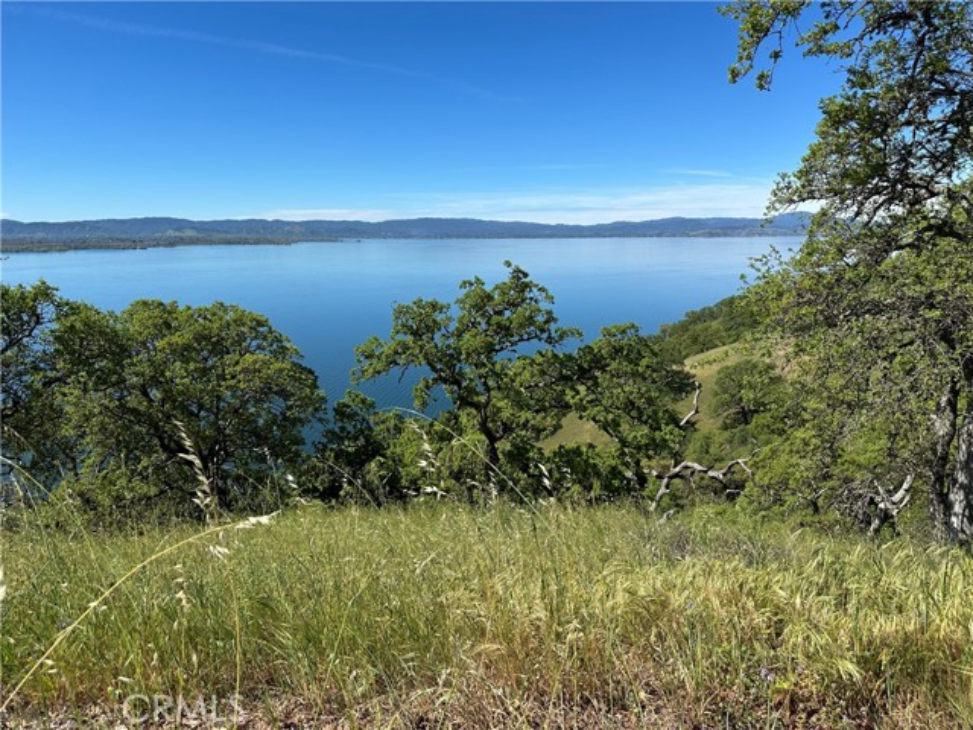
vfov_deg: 56.8
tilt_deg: -11.4
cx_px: 486
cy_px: 365
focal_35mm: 24
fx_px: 675
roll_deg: +0.0
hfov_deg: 71.6
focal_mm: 6.86
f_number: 1.78
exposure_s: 1/4762
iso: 80
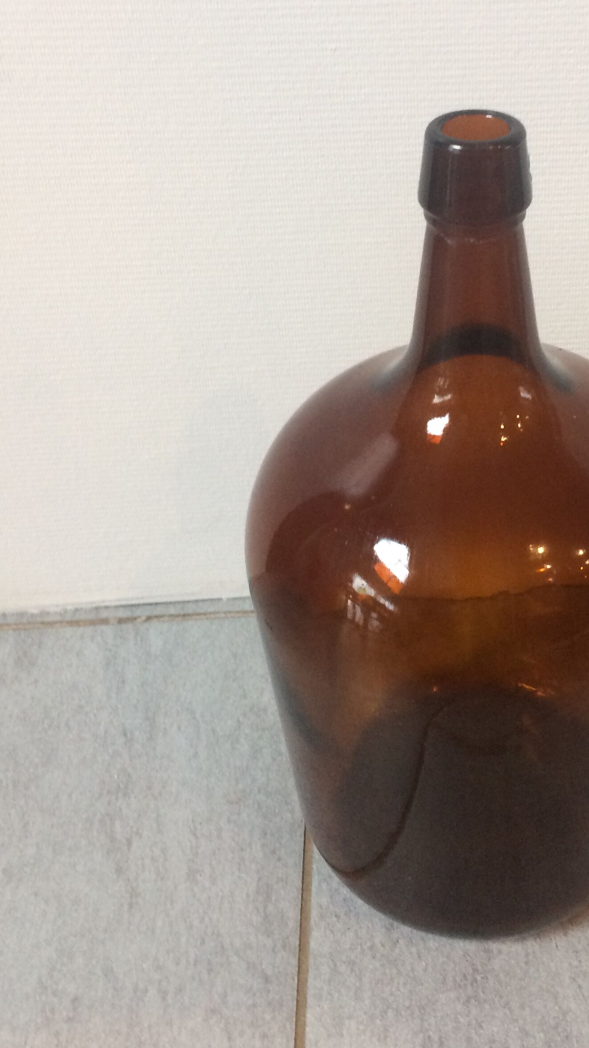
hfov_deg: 26.6
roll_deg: +1.0
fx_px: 1222
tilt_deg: -39.6
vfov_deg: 46.2
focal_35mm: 44
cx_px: 467
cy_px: 425
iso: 160
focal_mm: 4.15
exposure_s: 1/33
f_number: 2.2
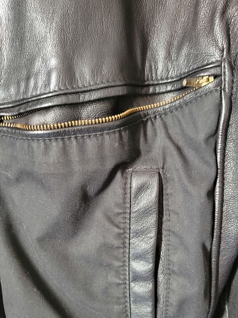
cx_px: 129
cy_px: 186
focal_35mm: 31
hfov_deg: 45.4
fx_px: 284
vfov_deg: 58.0
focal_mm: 5.4
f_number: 1.8
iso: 640
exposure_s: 1/24
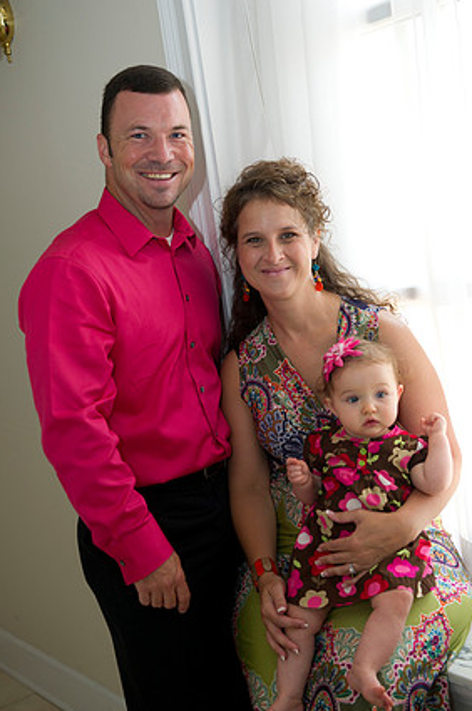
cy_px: 356
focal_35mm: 53
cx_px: 232
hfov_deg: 25.4
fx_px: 1046
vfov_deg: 37.6
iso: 1250
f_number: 3.5
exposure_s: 1/160
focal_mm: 50
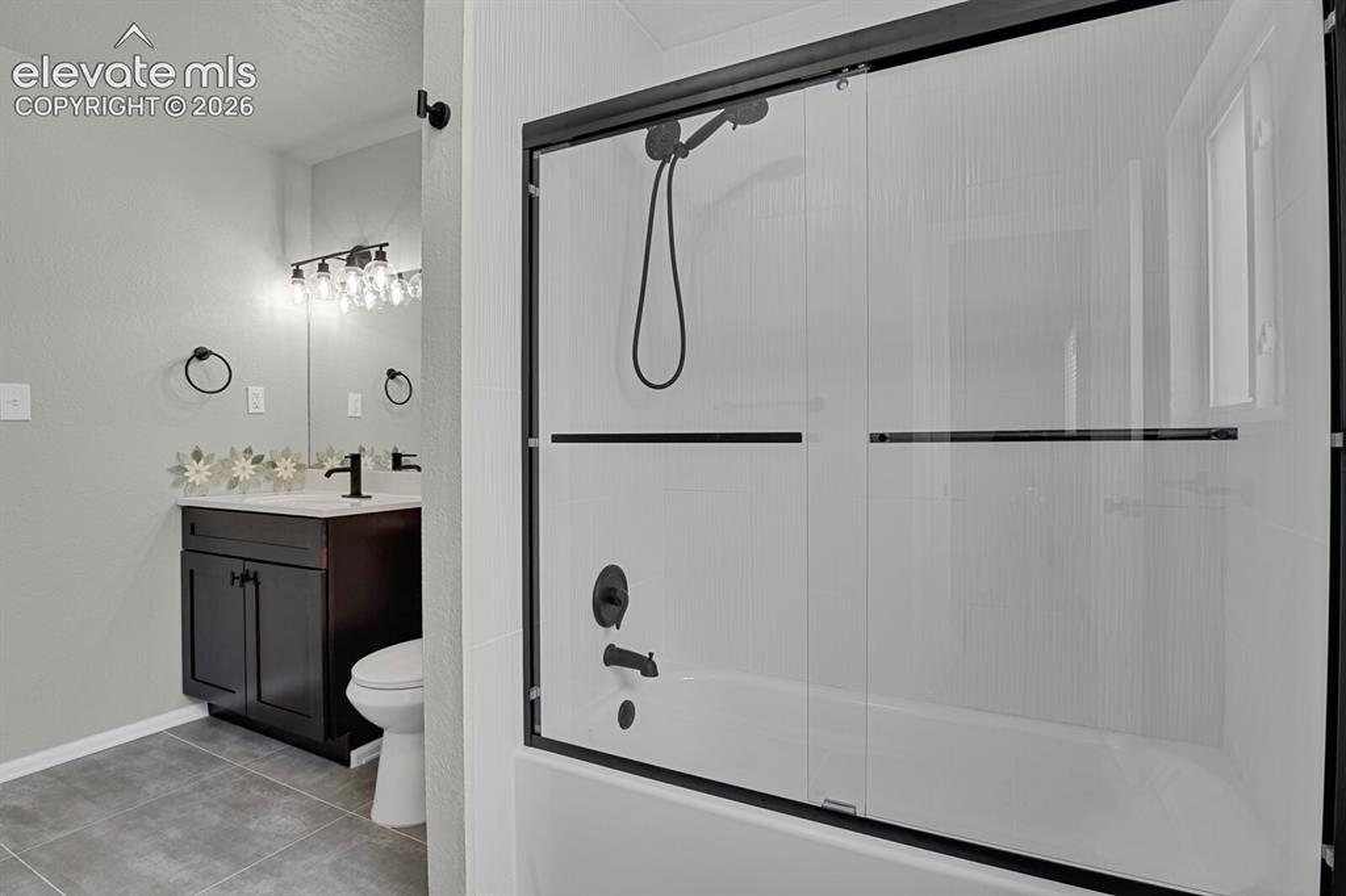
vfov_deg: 70.4
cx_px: 673
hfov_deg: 93.3
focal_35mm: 17
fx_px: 635
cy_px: 448
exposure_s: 1/20
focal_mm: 17
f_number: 8
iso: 3600
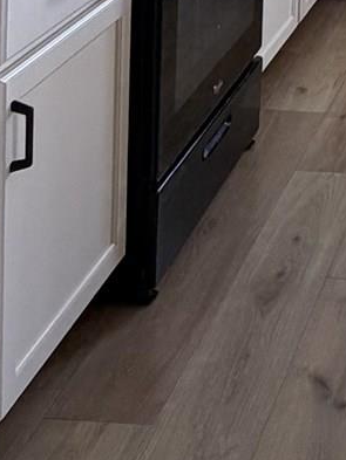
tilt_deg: -3.6
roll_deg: -3.0
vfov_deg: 19.8
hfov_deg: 16.1
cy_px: -279
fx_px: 1092
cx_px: 550
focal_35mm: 82
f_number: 2.2
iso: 160
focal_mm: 2.22
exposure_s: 1/121
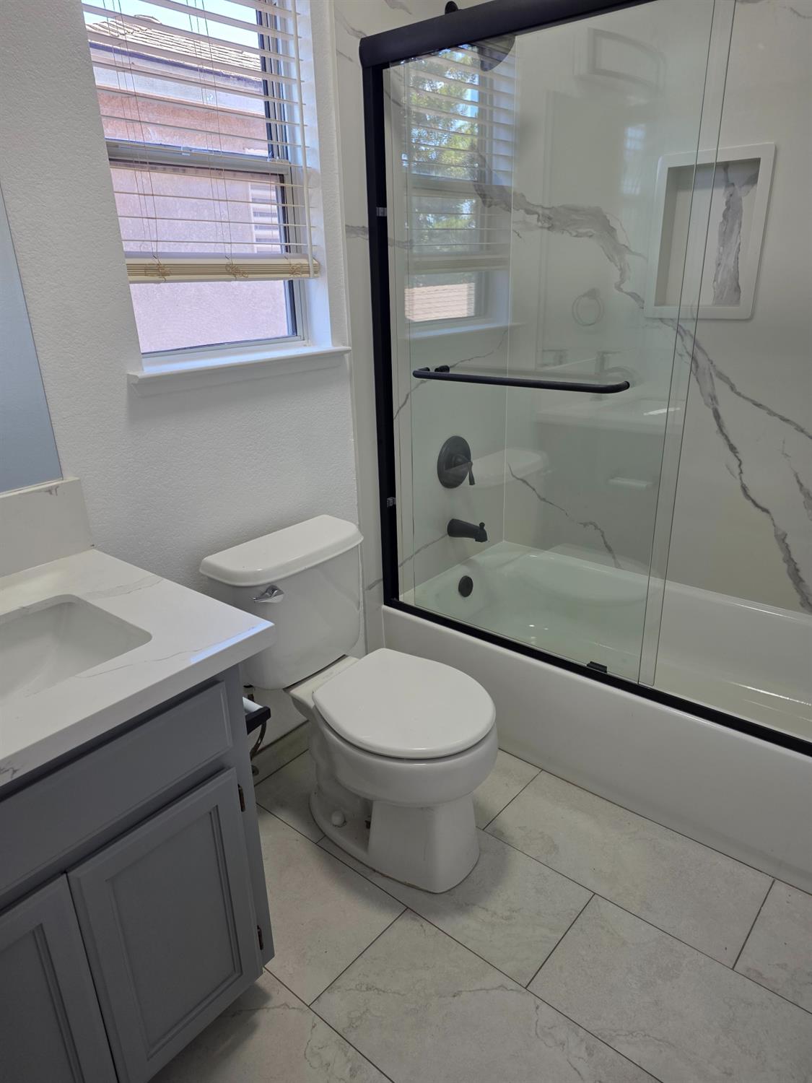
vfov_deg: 73.9
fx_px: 719
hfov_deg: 58.9
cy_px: 542
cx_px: 406
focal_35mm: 23
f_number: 1.7
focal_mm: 6.3
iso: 100
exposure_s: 1/120
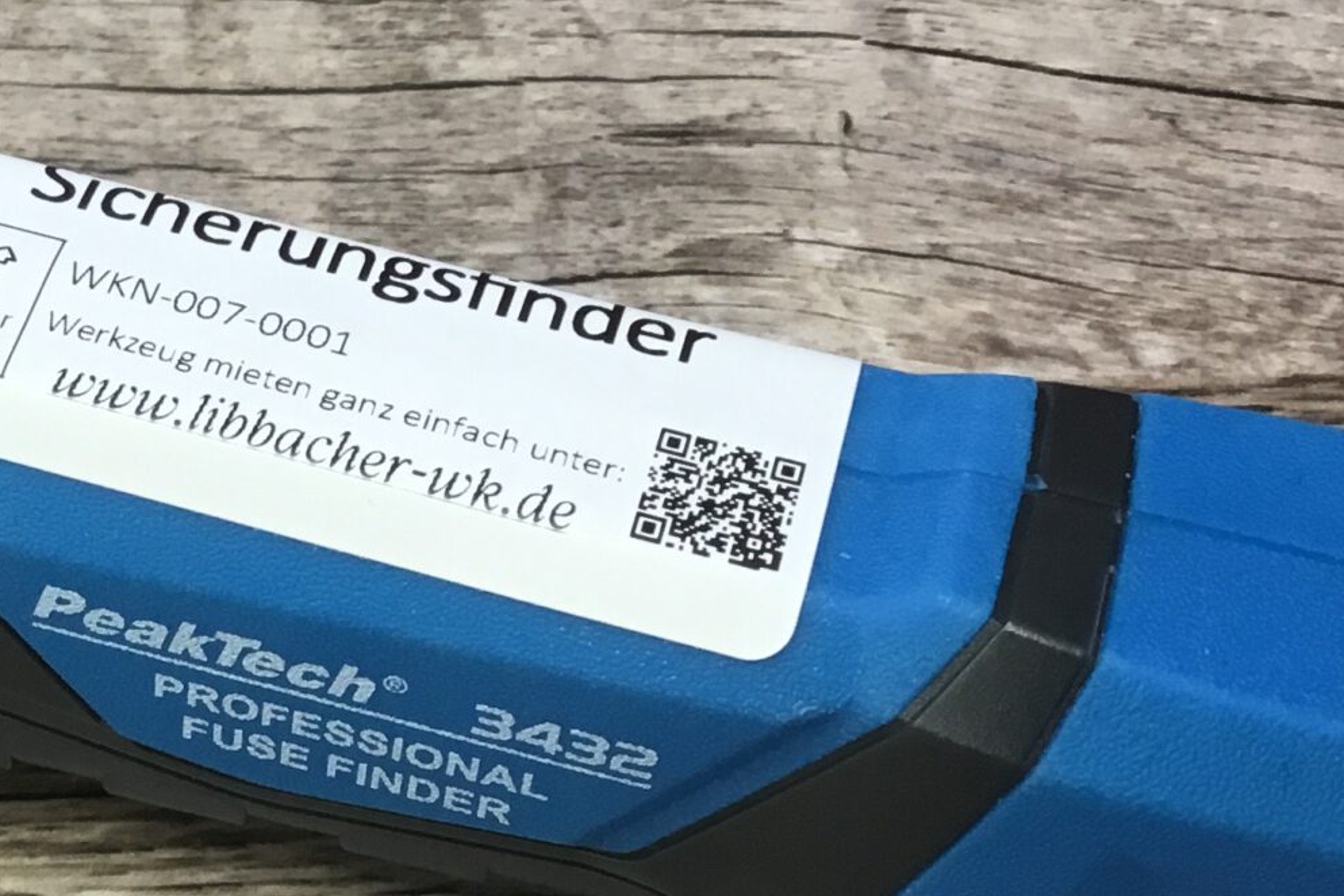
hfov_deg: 23.4
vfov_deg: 16.4
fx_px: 3099
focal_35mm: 83
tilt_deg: -47.2
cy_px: 572
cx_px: -8
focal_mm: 3.3
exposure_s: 1/33
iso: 32
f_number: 2.4
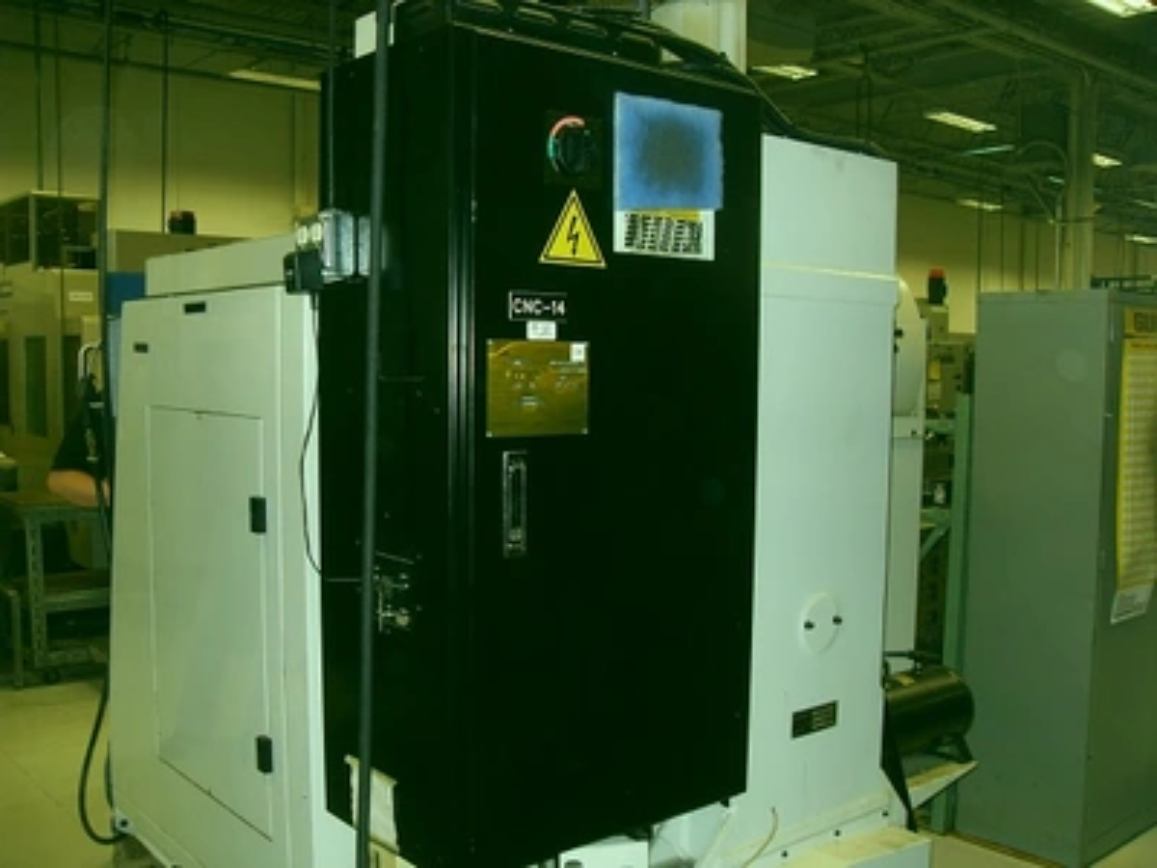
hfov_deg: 54.0
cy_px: 434
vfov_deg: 41.8
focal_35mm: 34
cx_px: 578
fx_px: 1136
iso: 100
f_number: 2.8
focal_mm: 6.3
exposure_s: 1/45
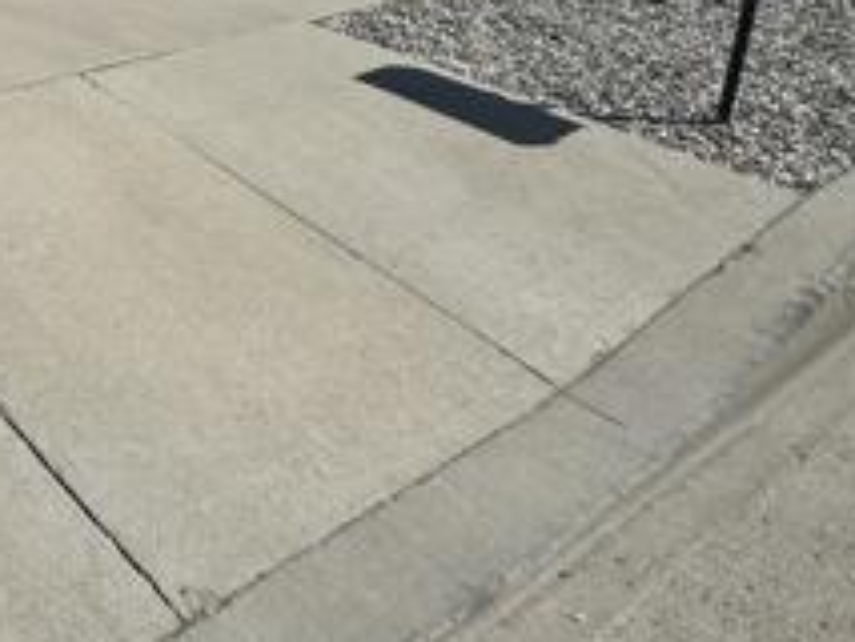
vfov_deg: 30.3
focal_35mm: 42
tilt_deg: -14.2
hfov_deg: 34.2
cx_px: -213
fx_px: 1038
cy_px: -88
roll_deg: -0.2
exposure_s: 1/3906
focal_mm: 2.22
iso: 40
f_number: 2.2
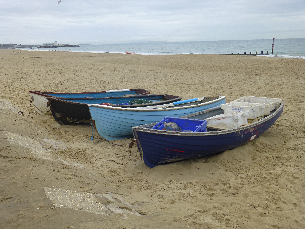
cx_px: 152
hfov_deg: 54.0
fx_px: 300
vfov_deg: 41.8
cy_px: 114
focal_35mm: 34
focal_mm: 6
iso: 100
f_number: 3.5
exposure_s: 1/500
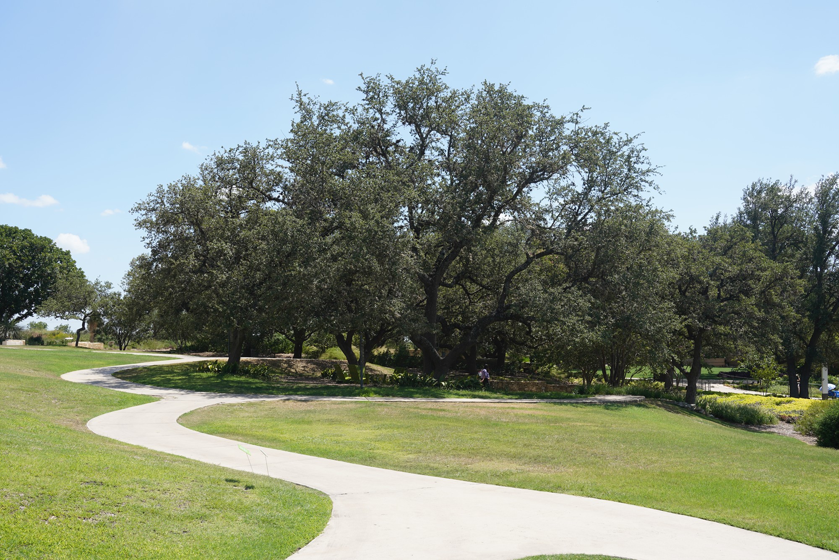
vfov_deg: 36.0
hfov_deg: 51.9
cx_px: 420
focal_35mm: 37
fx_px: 862
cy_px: 280
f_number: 11
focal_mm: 37
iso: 100
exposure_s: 1/100
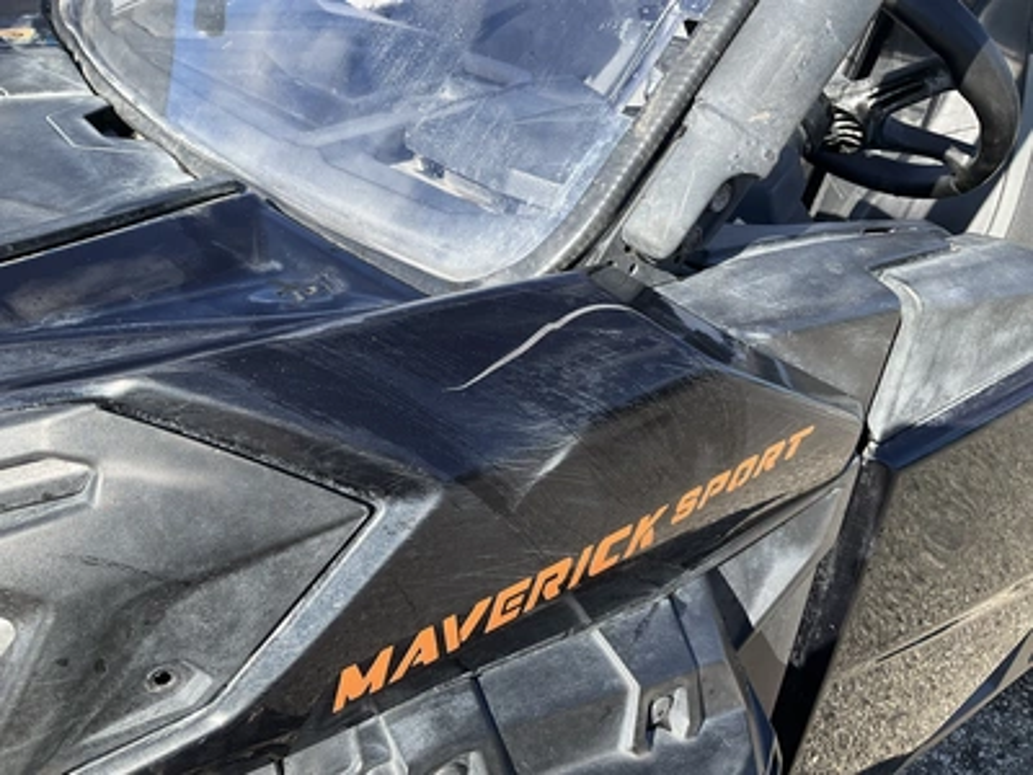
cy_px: 388
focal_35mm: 29
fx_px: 865
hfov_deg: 61.7
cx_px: 516
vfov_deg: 48.2
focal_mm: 3
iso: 25
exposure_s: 1/534
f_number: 1.8
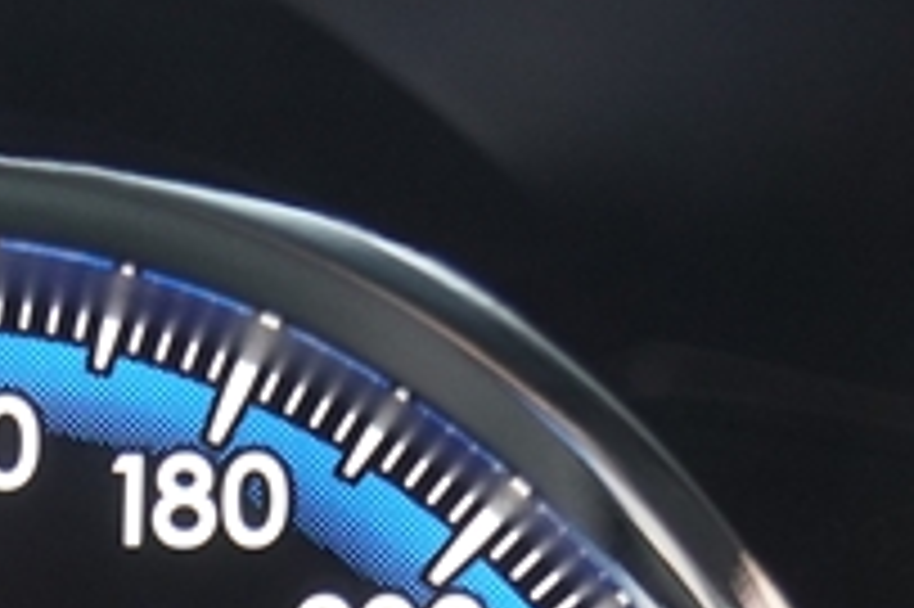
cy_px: 1151
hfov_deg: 10.7
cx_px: -81
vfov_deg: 7.0
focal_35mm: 190
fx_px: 4808
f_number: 2.8
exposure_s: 1/60
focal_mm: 25
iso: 800
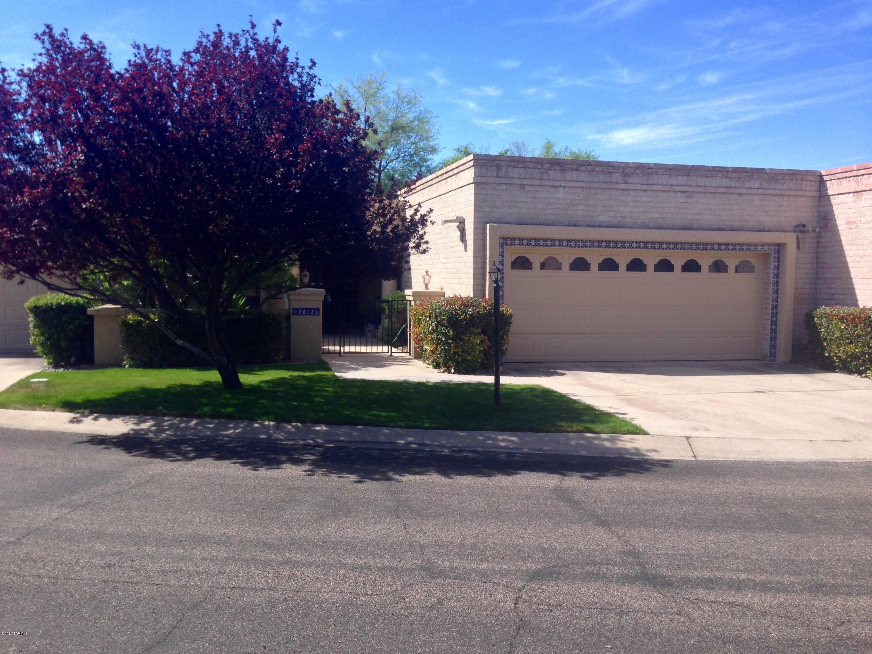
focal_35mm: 33
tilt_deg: -3.9
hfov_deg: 55.4
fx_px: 831
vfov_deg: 42.9
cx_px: 436
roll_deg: +0.8
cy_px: 327
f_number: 2.4
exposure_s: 1/951
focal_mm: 4.12
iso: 50
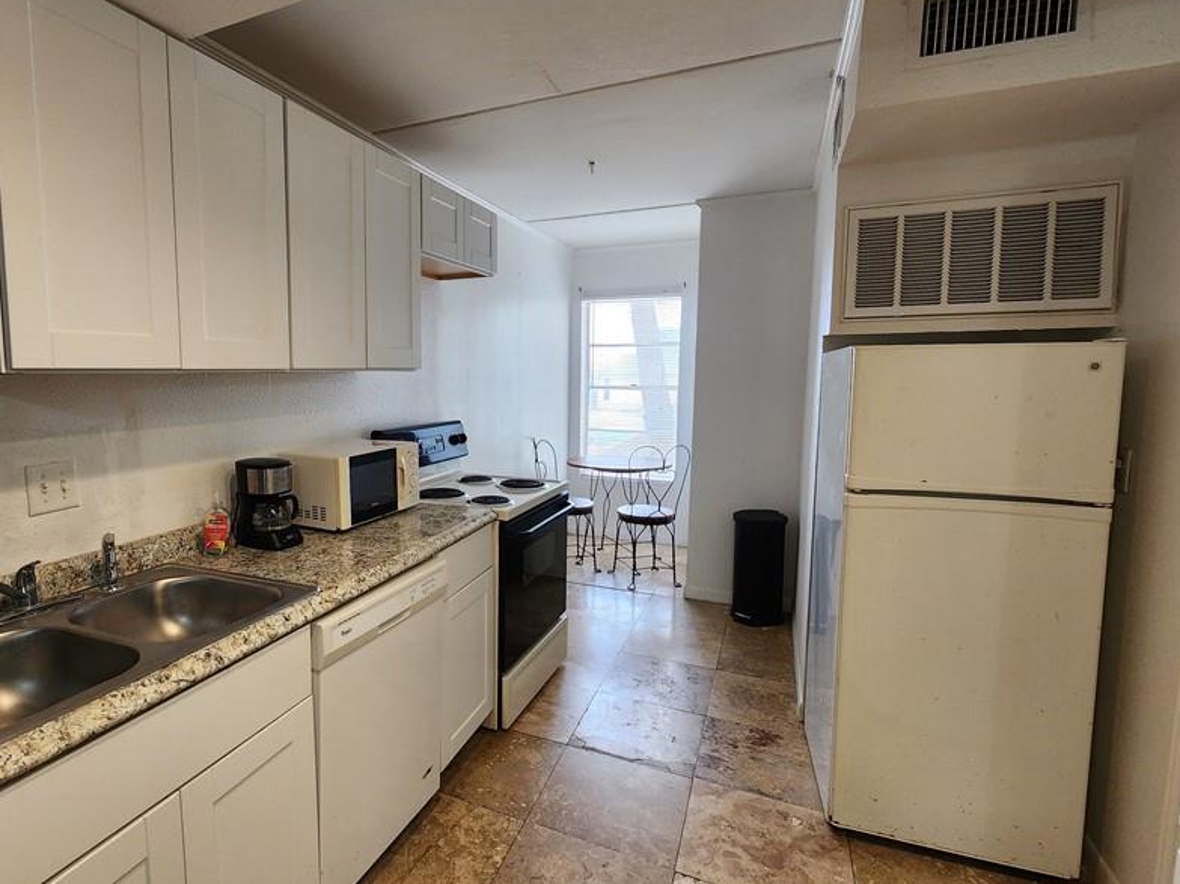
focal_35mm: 17
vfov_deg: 74.7
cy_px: 441
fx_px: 579
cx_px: 458
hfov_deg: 89.6
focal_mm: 2.2
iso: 160
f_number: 2.2
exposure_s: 1/60
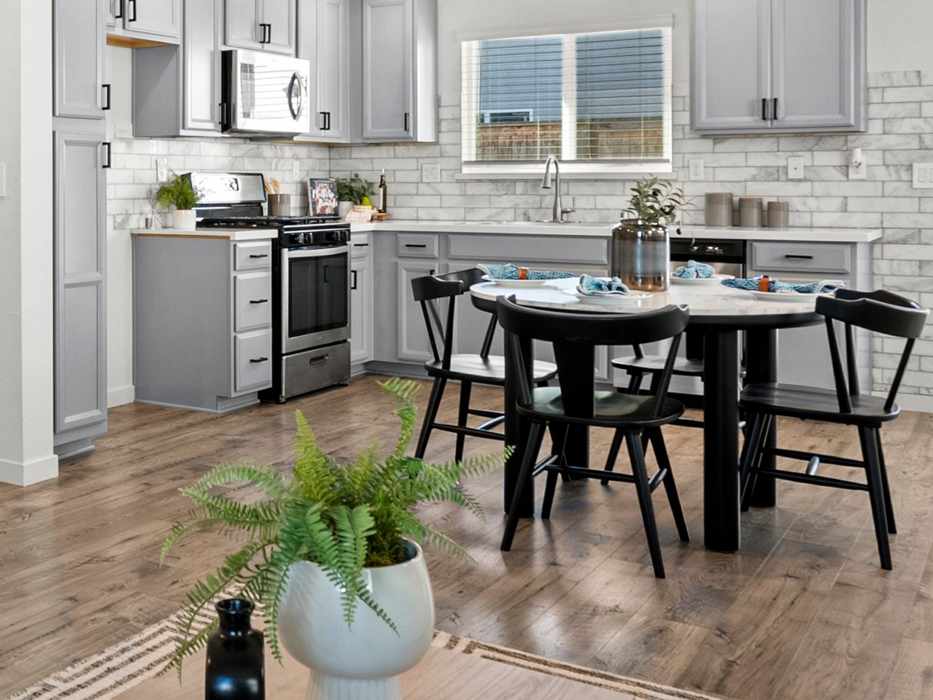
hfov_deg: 39.8
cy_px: 208
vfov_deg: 32.5
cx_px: 92
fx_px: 1186
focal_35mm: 44
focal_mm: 16
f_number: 9
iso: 400
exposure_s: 1/4
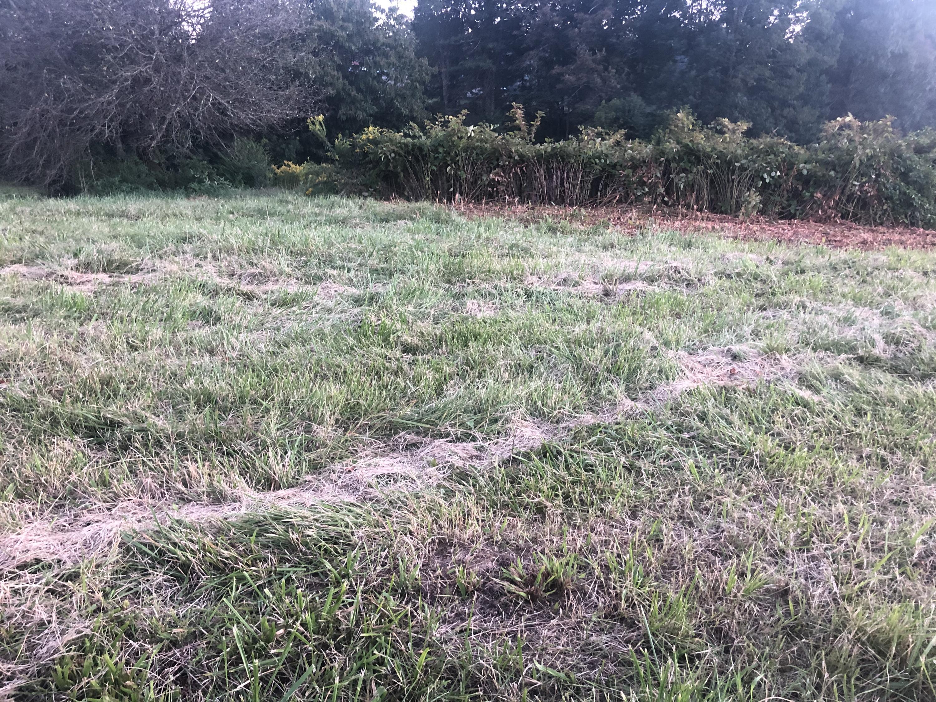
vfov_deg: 49.7
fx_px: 757
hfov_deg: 63.4
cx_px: 468
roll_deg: +1.5
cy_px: 351
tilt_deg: -17.2
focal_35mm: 28
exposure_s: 1/15
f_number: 1.8
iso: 50
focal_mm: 3.99
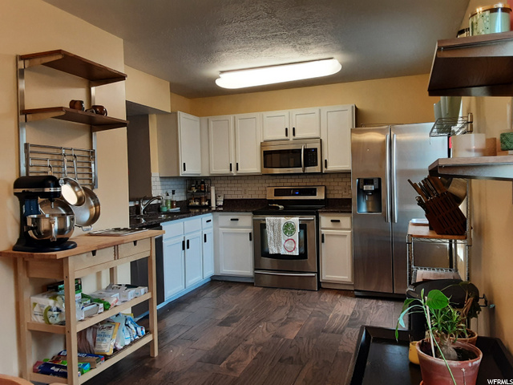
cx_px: 256
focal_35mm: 27
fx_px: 400
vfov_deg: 51.4
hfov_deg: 65.3
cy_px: 192
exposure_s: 1/40
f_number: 1.9
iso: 100
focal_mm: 2.91
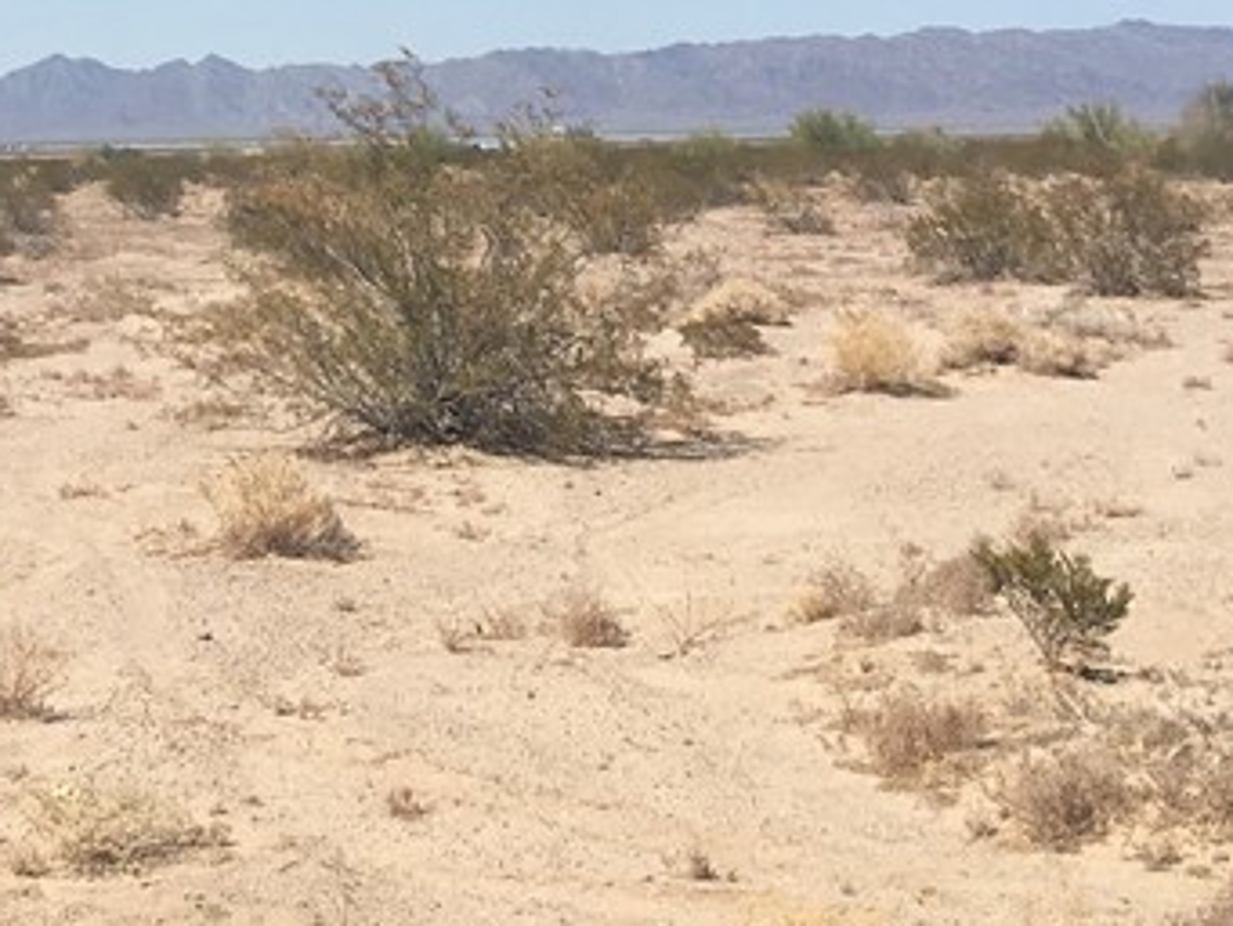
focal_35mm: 87
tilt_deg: +3.5
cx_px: 127
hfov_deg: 22.0
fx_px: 3100
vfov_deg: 16.5
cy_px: -94
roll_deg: +0.8
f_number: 2.2
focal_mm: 4.15
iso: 25
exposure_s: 1/2747
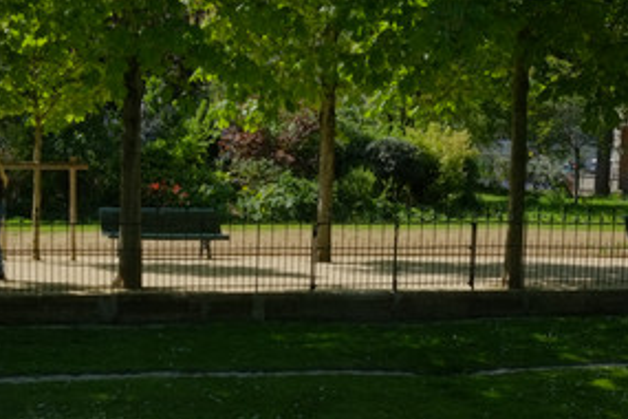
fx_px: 1605
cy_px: 449
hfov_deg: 21.9
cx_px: 159
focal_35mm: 92
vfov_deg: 14.5
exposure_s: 1/420
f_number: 7.1
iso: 200
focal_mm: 27
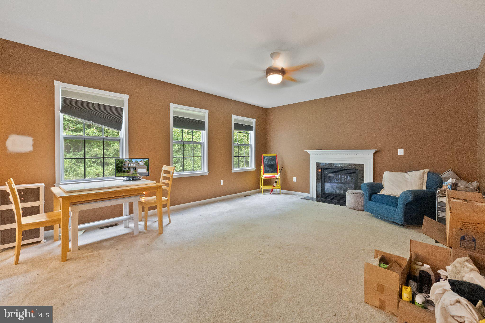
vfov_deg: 77.3
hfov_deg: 100.4
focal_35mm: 15
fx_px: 202
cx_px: 242
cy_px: 162
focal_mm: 10
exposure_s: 1/25
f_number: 8
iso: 12800
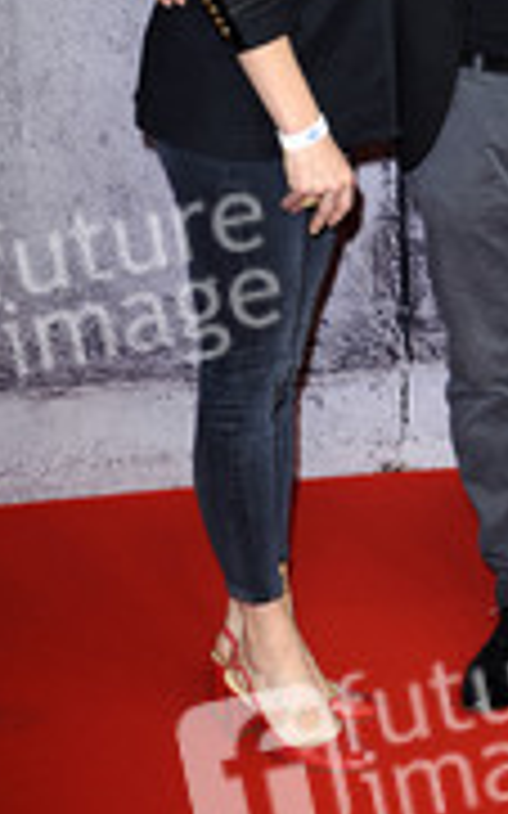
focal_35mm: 108
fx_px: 2394
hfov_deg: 11.9
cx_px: 542
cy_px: 76
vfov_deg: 18.9
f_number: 5.6
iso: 640
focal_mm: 48
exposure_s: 1/160
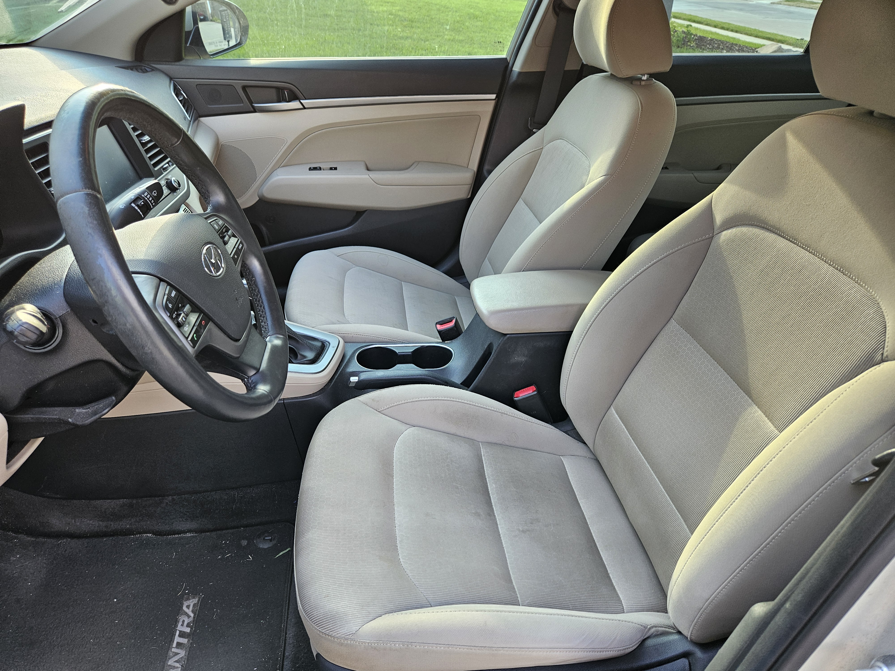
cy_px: 336
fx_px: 595
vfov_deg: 58.9
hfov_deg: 73.9
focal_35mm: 23
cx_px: 448
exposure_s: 1/120
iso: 80
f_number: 1.8
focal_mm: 5.4
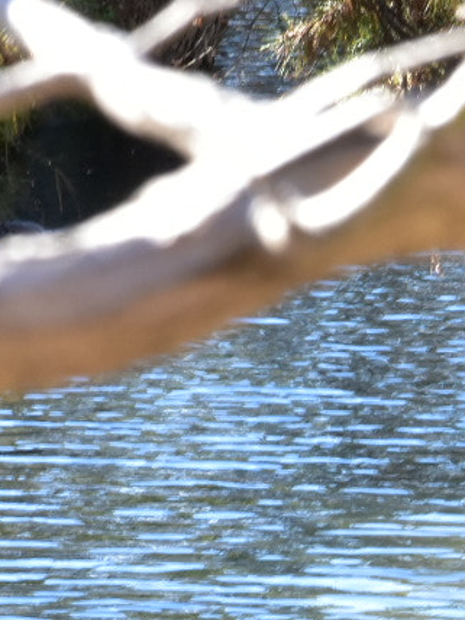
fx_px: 8307
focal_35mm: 464
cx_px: 904
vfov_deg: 4.3
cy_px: 640
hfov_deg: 3.2
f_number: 16
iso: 640
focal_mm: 85
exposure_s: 1/60
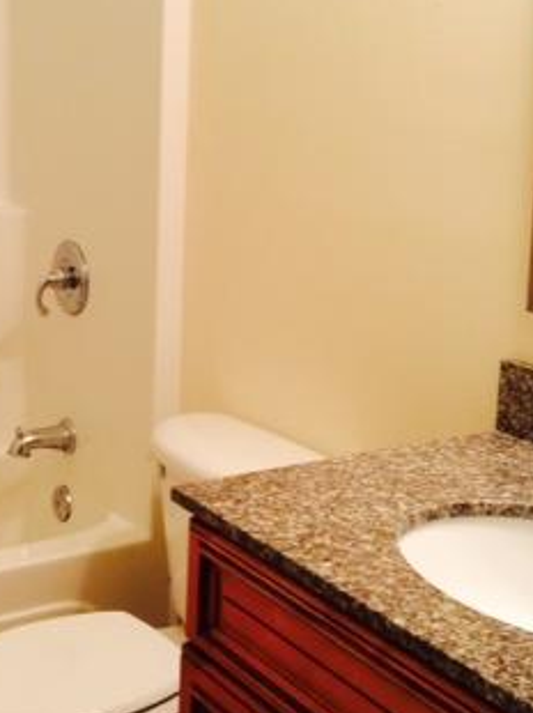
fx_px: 1275
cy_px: 283
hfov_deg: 23.3
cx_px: 113
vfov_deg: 31.1
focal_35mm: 62
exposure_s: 1/30
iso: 100
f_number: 2.2
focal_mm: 4.12
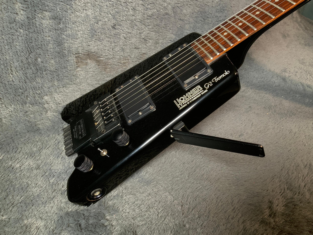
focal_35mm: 29
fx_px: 262
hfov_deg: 61.7
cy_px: 118
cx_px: 156
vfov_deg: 48.2
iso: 64
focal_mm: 3
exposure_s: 1/62
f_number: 1.8
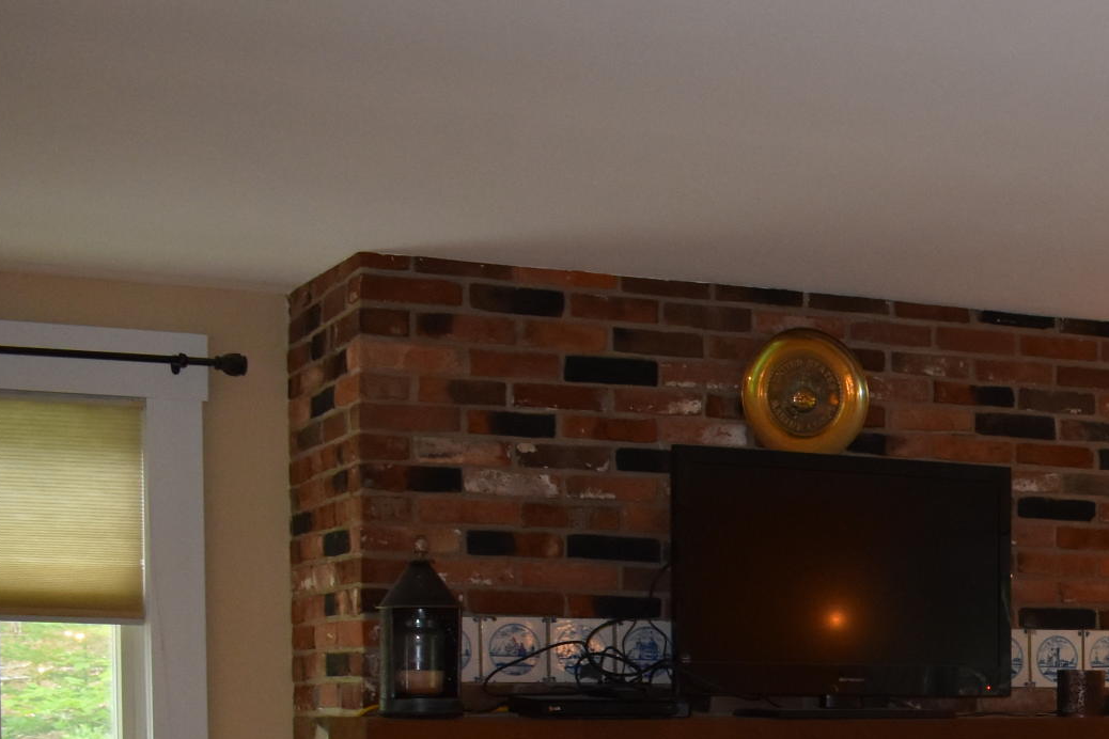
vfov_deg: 16.8
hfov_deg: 23.5
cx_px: 1364
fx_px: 2403
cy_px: 871
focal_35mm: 78
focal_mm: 18
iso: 800
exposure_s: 1/160
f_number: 3.5
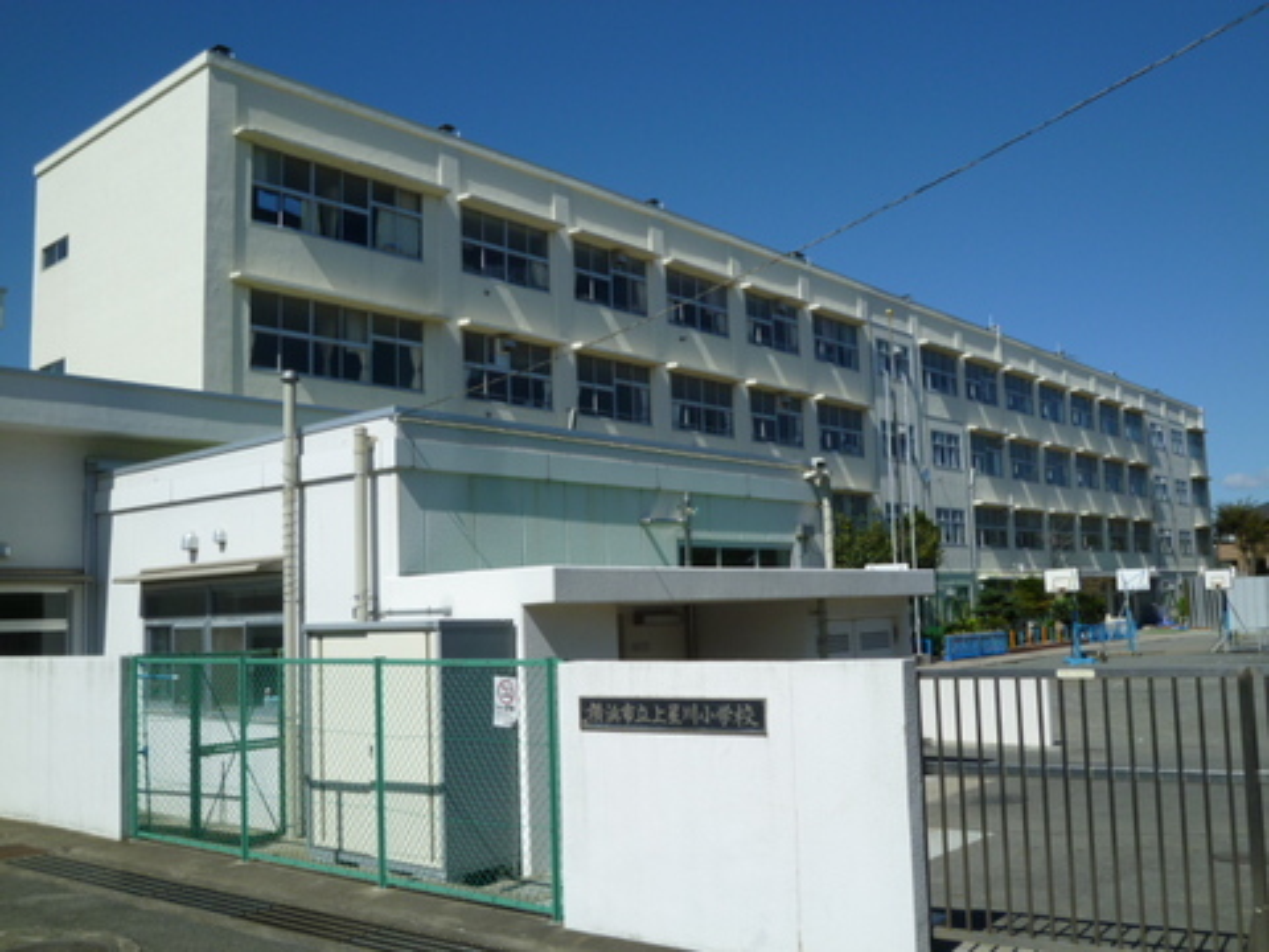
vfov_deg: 42.9
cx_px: 634
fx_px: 1210
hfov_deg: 55.4
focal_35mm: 33
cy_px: 476
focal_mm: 5.9
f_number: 5.6
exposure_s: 1/500
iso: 80
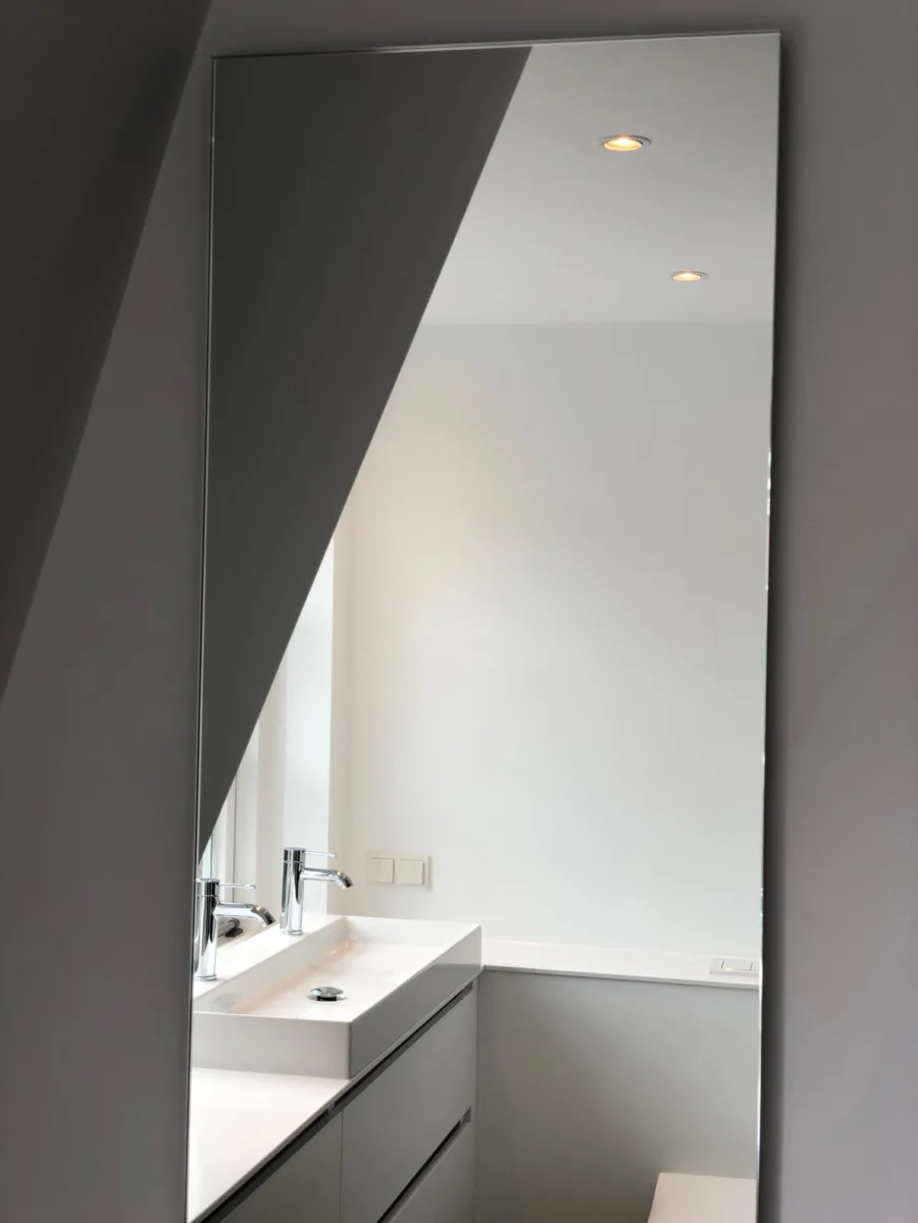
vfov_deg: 36.8
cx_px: 459
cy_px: 612
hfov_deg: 28.0
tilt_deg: -0.1
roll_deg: -0.9
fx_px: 1839
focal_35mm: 52
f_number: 2.4
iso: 16
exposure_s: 1/100
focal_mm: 6
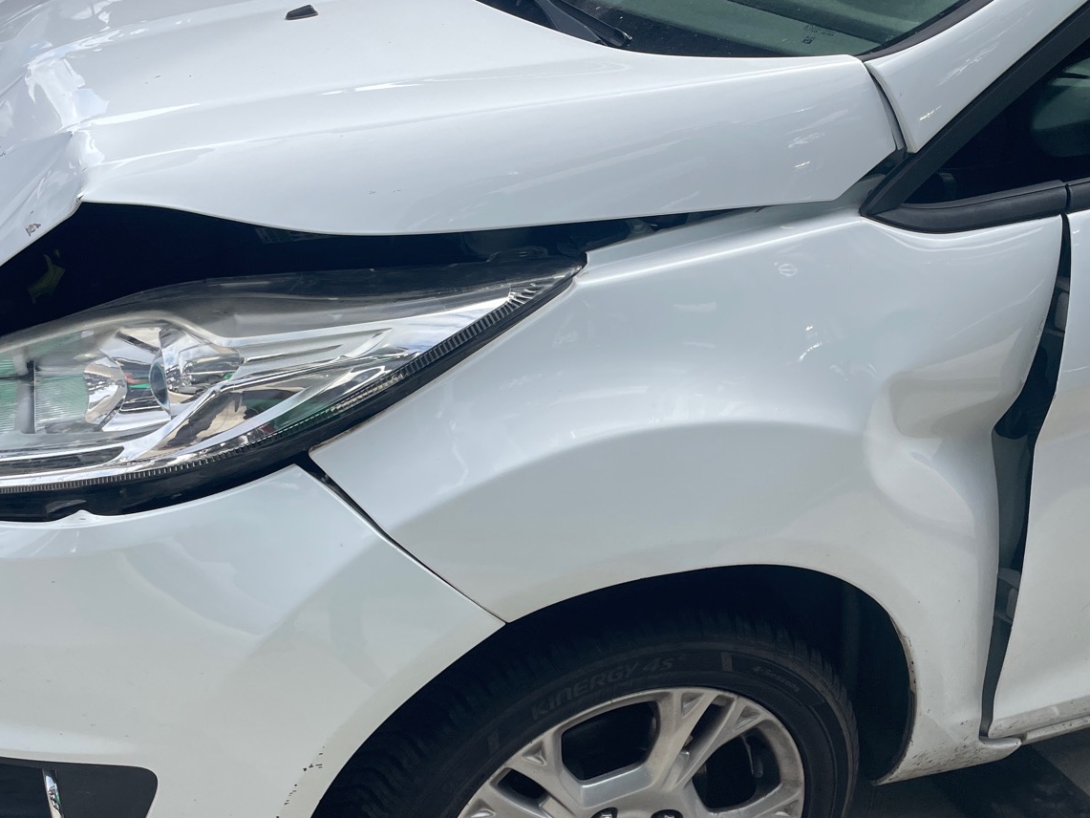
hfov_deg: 45.8
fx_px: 1291
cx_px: 535
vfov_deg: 35.1
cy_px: 468
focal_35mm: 41
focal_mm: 4.2
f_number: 1.6
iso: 32
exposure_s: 1/2212
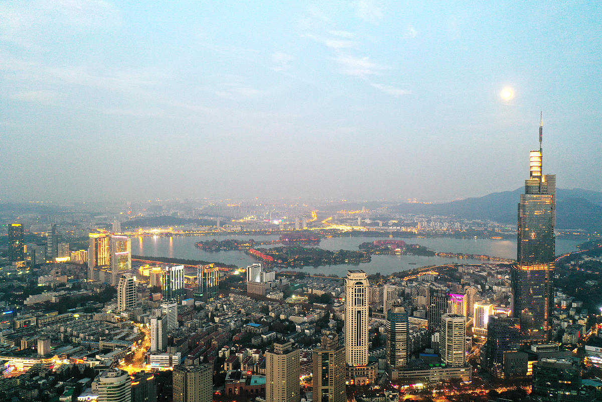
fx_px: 468
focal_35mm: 28
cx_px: 301
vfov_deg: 46.4
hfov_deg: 65.5
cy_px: 201
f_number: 2.8
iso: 100
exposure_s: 1/4
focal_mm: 10.26
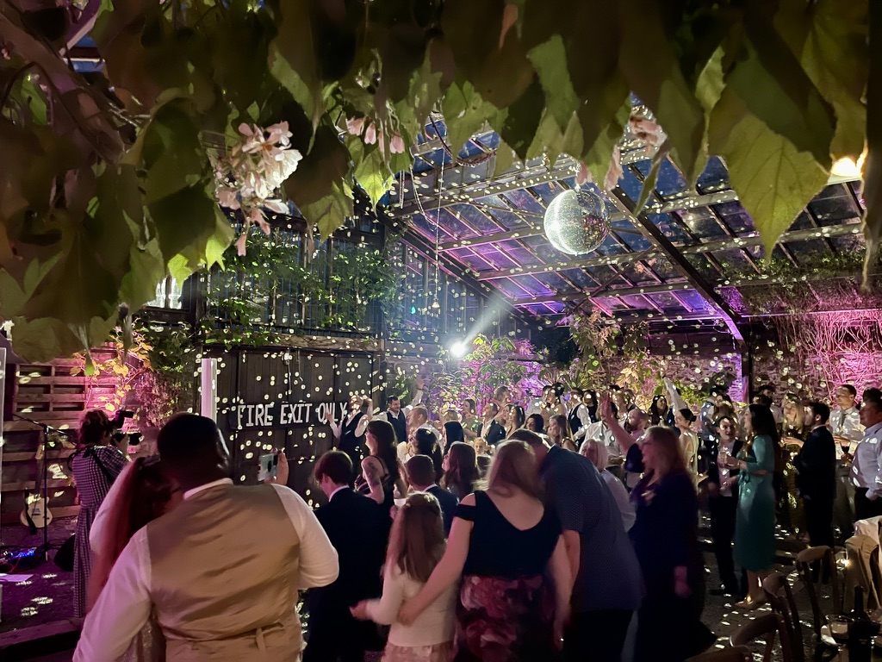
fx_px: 662
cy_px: 331
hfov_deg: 67.3
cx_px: 441
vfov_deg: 53.1
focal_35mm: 26
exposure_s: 1/19
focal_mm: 5.1
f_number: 1.6
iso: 1000
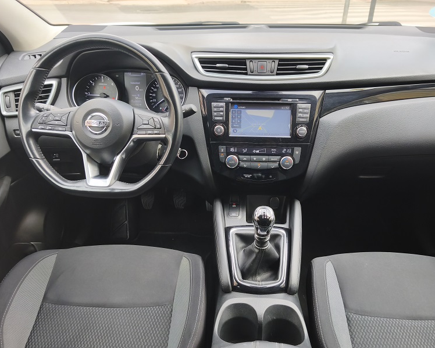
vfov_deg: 53.1
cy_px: 195
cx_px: 225
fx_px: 348
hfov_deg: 64.0
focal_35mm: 27
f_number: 1.7
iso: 50
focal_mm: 5.35
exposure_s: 1/286
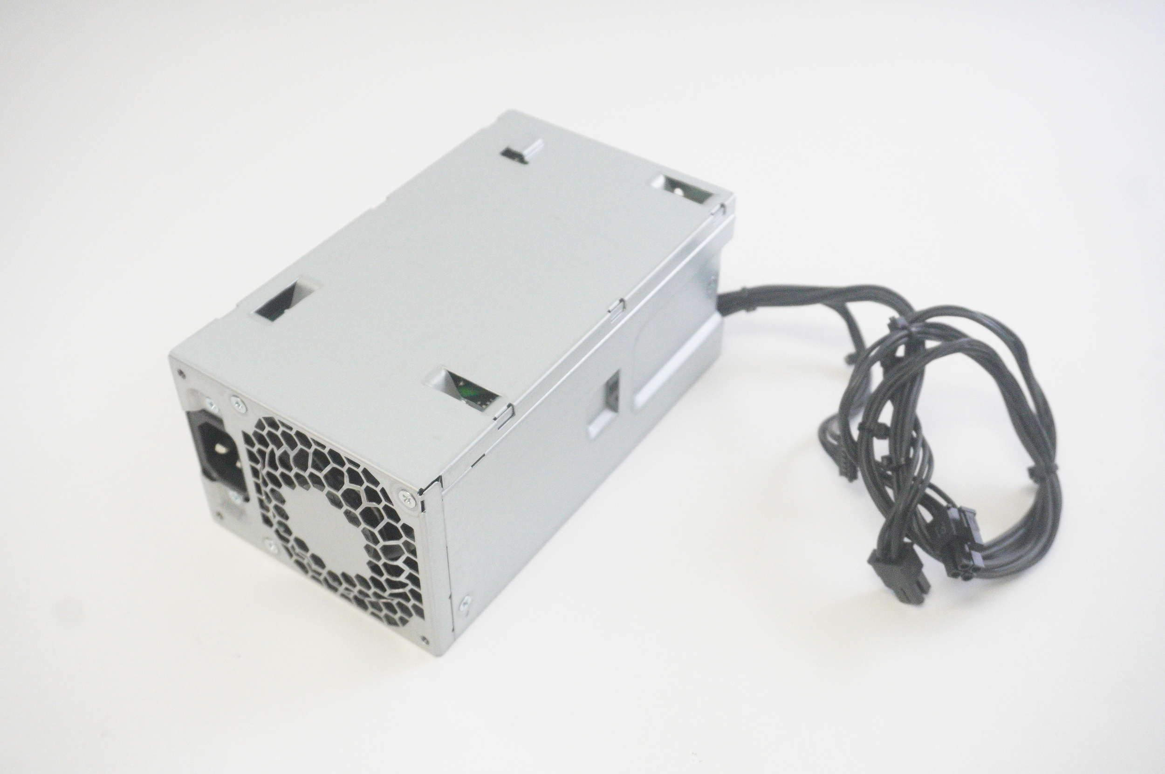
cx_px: 582
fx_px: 1212
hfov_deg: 51.3
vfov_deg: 35.4
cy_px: 387
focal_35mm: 38
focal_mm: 25
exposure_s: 1/250
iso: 6400
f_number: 5.6
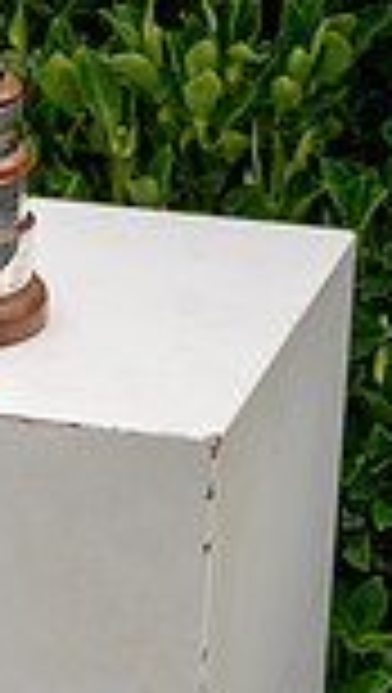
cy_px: 63
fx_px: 5083
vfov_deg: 7.8
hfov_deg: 4.2
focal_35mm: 276
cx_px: -843
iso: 320
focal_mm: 70
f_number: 7.1
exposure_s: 1/100
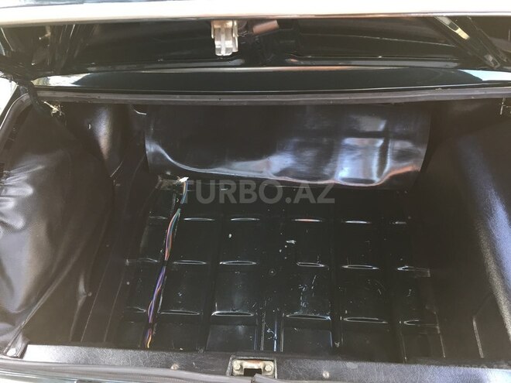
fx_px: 428
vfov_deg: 48.2
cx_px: 256
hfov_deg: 61.7
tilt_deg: -49.5
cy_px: 192
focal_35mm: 29
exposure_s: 1/33
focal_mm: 4.15
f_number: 2.2
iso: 125
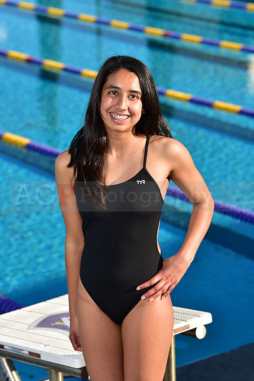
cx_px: 127
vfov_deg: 16.8
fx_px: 1290
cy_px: 190
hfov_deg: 11.2
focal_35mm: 122
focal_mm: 122
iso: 64
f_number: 5.6
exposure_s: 1/250
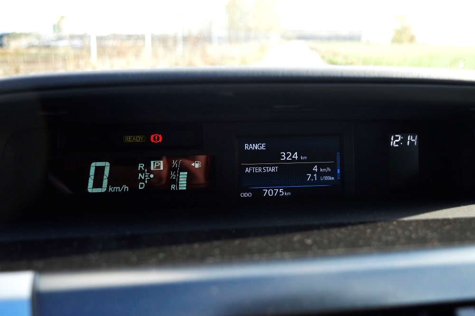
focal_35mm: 42
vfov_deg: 31.8
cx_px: 238
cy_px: 158
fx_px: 554
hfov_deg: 46.4
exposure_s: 1/125
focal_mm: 28
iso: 400
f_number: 5.6
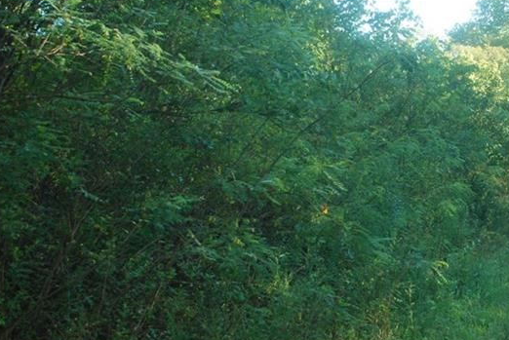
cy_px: 132
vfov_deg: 13.7
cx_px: 473
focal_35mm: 100
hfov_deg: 19.9
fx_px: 1415
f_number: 5
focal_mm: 34
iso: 200
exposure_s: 1/100
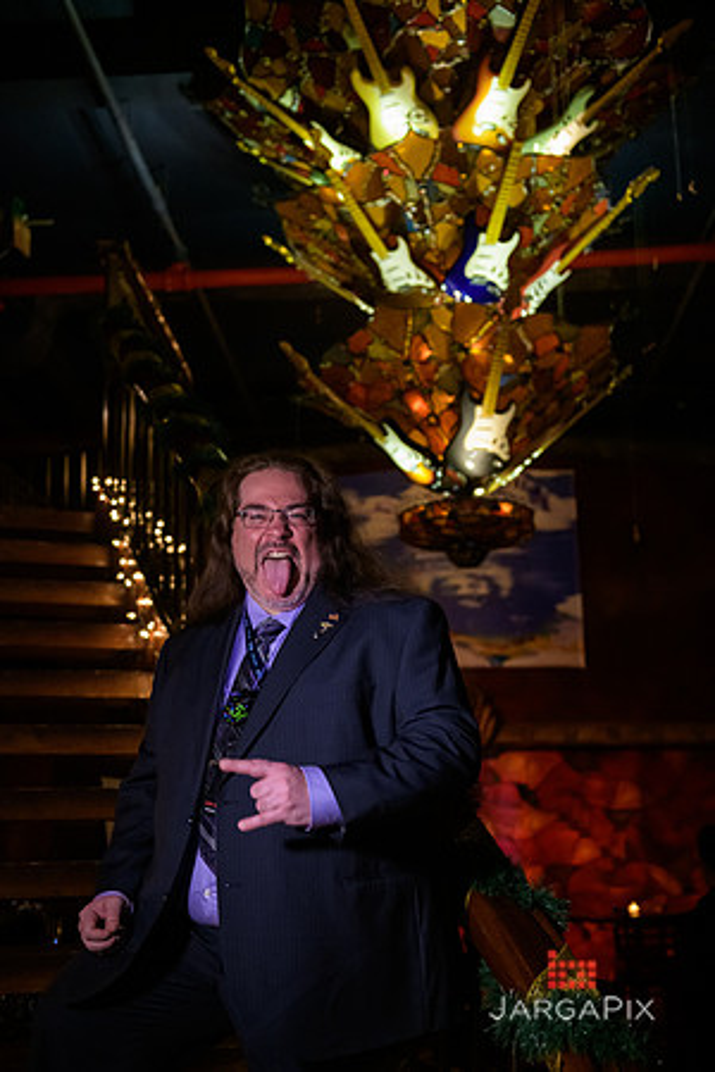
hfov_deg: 30.5
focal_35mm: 44
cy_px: 536
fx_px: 1311
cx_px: 358
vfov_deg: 44.5
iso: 3200
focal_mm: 44
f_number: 3.2
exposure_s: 1/100
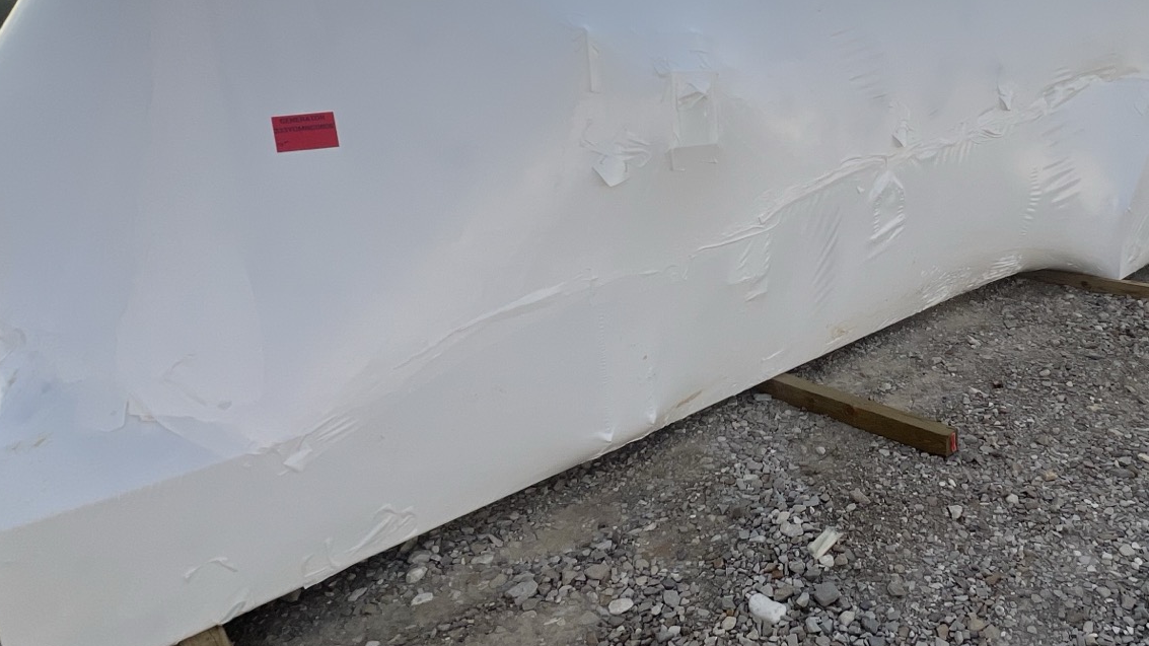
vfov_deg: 47.0
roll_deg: -0.4
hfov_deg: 73.5
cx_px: 784
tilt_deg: -11.8
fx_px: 731
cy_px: 221
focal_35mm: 24
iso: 32
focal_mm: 1.57
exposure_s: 1/1064
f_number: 1.8
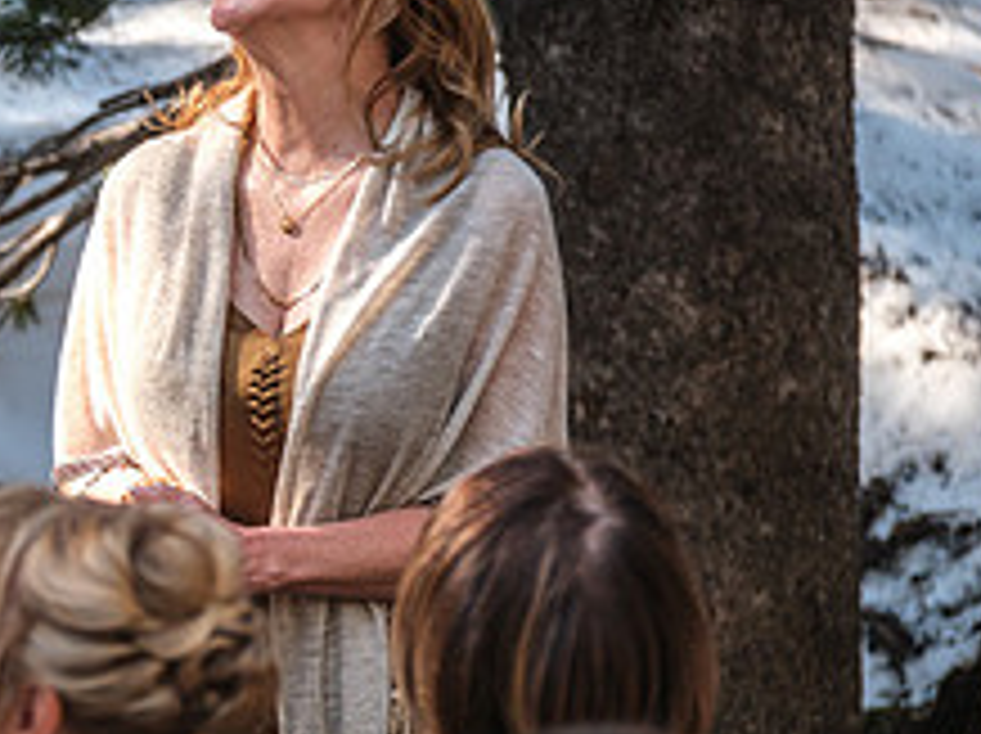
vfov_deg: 2.9
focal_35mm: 517
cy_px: 403
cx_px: 45
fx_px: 14635
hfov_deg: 3.8
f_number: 3.2
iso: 400
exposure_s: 1/420
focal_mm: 134.4
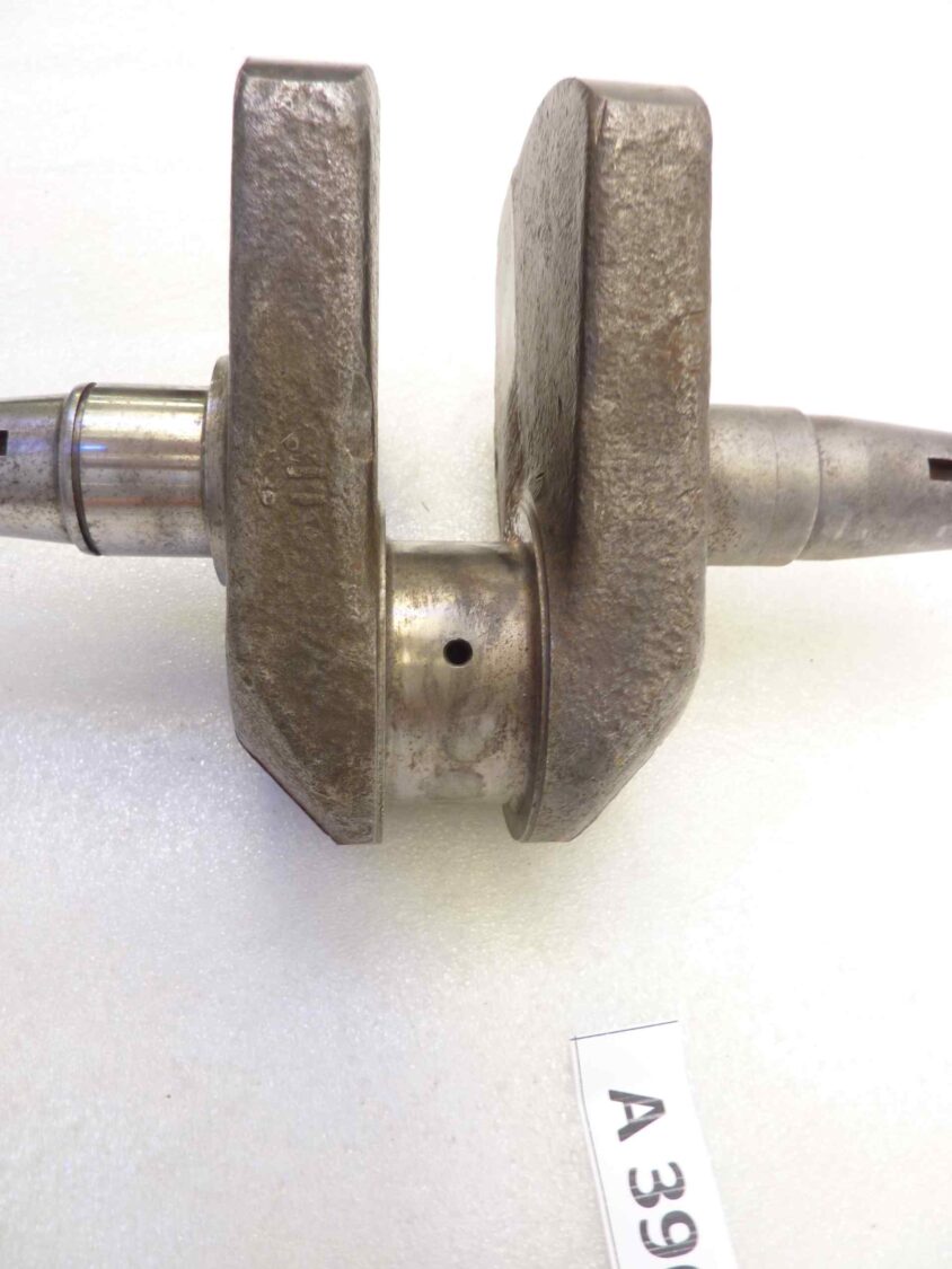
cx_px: 476
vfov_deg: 69.4
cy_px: 634
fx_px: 917
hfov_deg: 54.9
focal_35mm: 25
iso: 80
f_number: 3.3
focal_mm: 4.1
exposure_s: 1/8
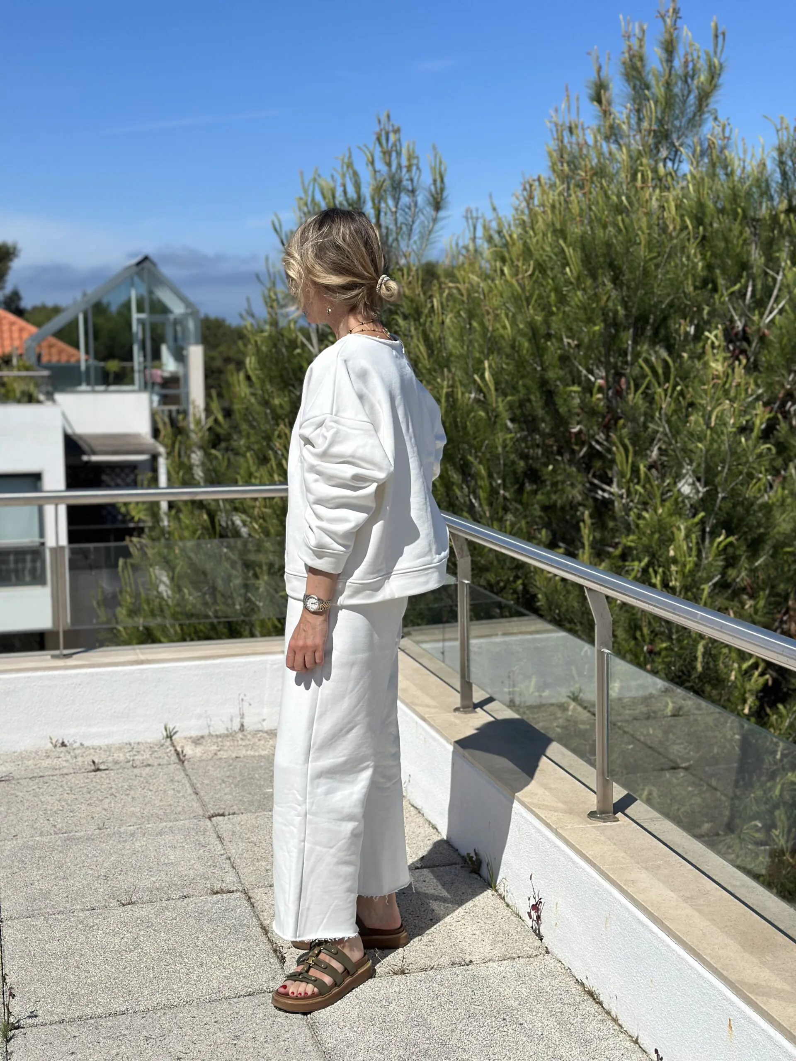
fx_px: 1472
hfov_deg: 30.3
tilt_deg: -7.5
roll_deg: -1.3
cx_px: 398
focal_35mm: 48
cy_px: 530
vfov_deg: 39.7
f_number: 1.78
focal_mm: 6.86
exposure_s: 1/13699
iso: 100
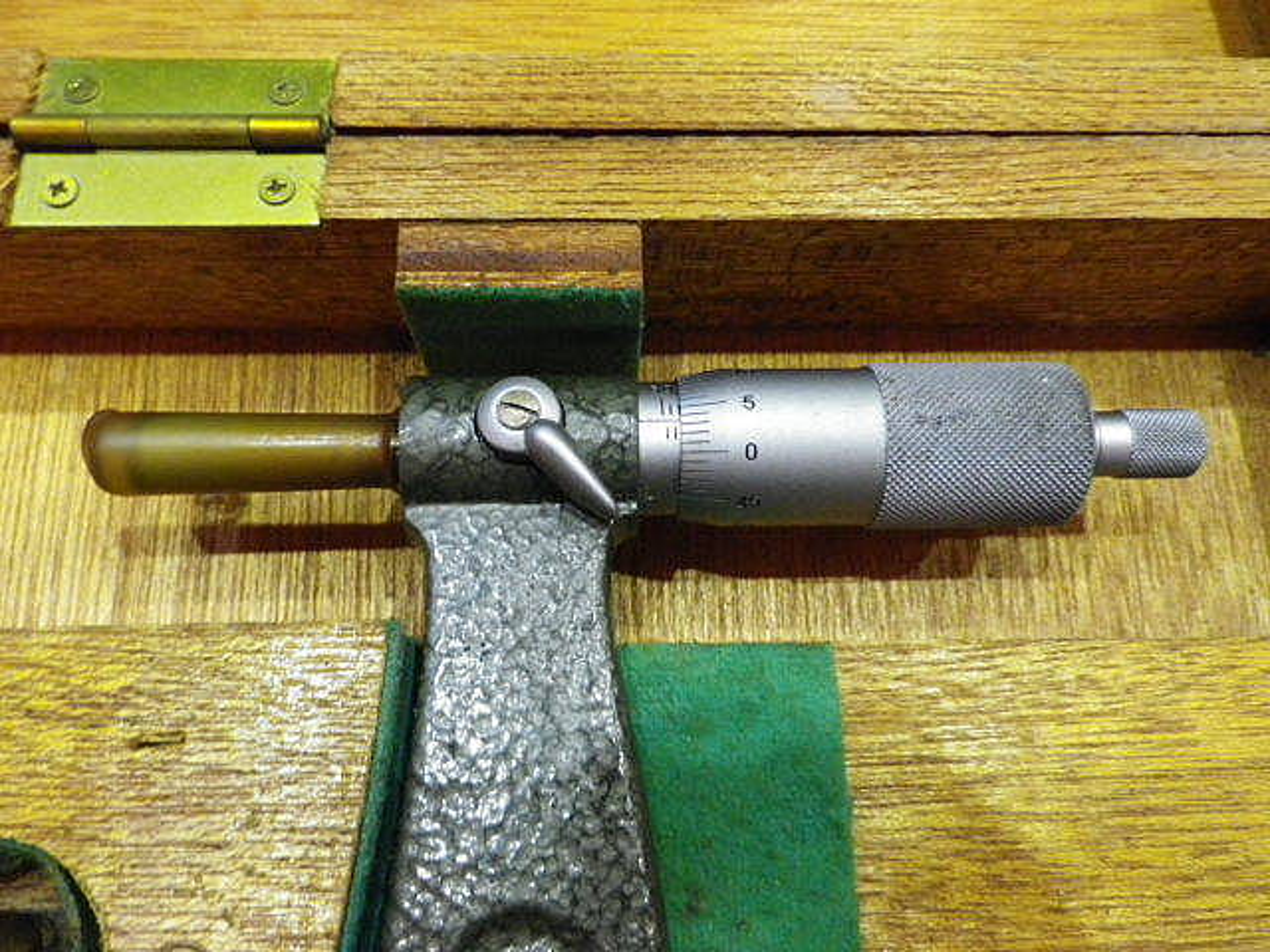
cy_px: 476
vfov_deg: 54.9
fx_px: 917
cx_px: 635
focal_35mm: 25
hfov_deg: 69.4
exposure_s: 1/15
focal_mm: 4.5
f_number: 3.5
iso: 500
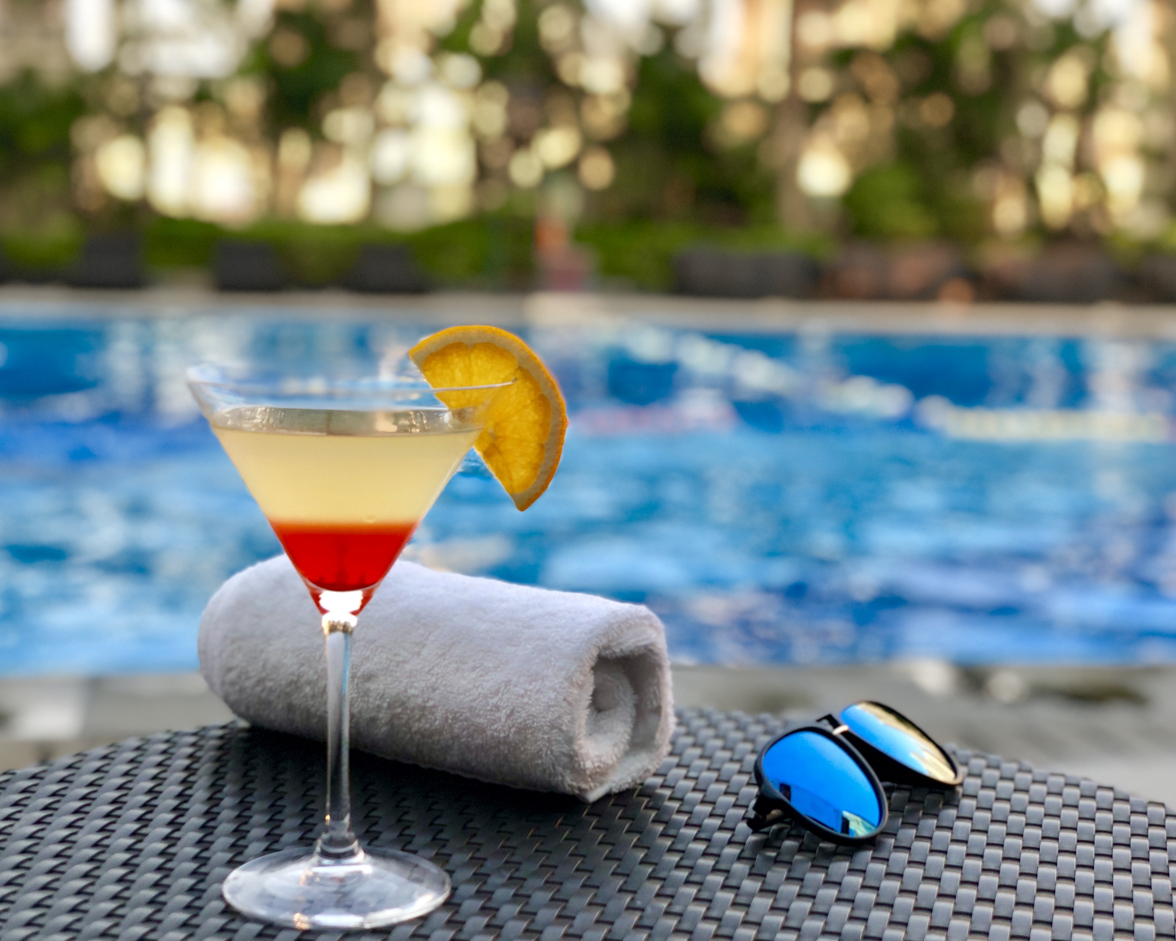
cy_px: 490
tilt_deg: -6.4
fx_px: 1984
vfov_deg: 26.7
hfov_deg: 33.0
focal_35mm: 57
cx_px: 538
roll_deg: -0.8
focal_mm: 6
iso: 32
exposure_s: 1/120
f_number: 2.4
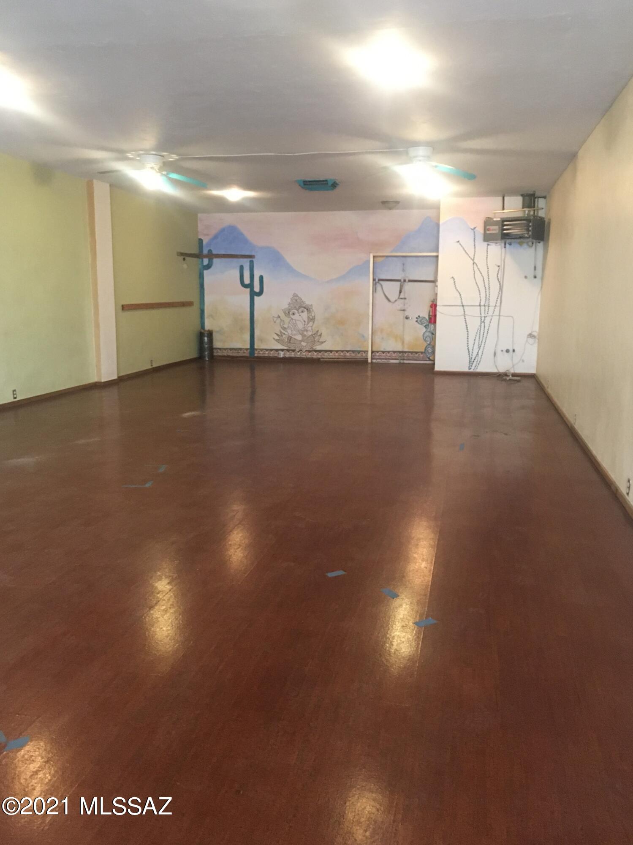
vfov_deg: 61.7
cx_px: 316
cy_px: 422
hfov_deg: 48.2
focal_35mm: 29
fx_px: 707
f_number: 2.2
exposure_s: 1/15
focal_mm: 4.15
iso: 200
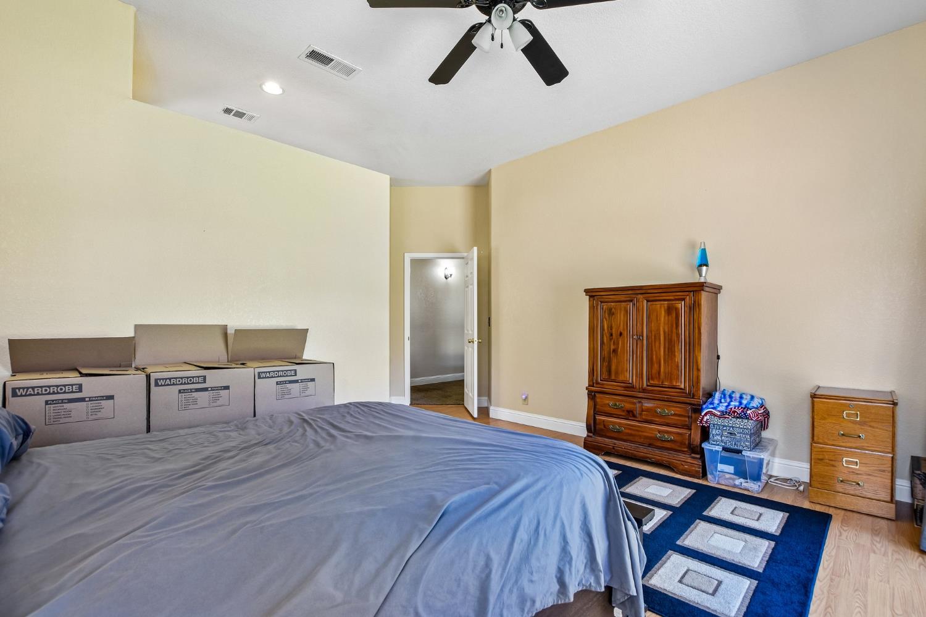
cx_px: 463
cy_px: 308
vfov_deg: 77.3
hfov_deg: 100.4
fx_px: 386
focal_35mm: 15
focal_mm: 10
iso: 100
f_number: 8
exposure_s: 1/13
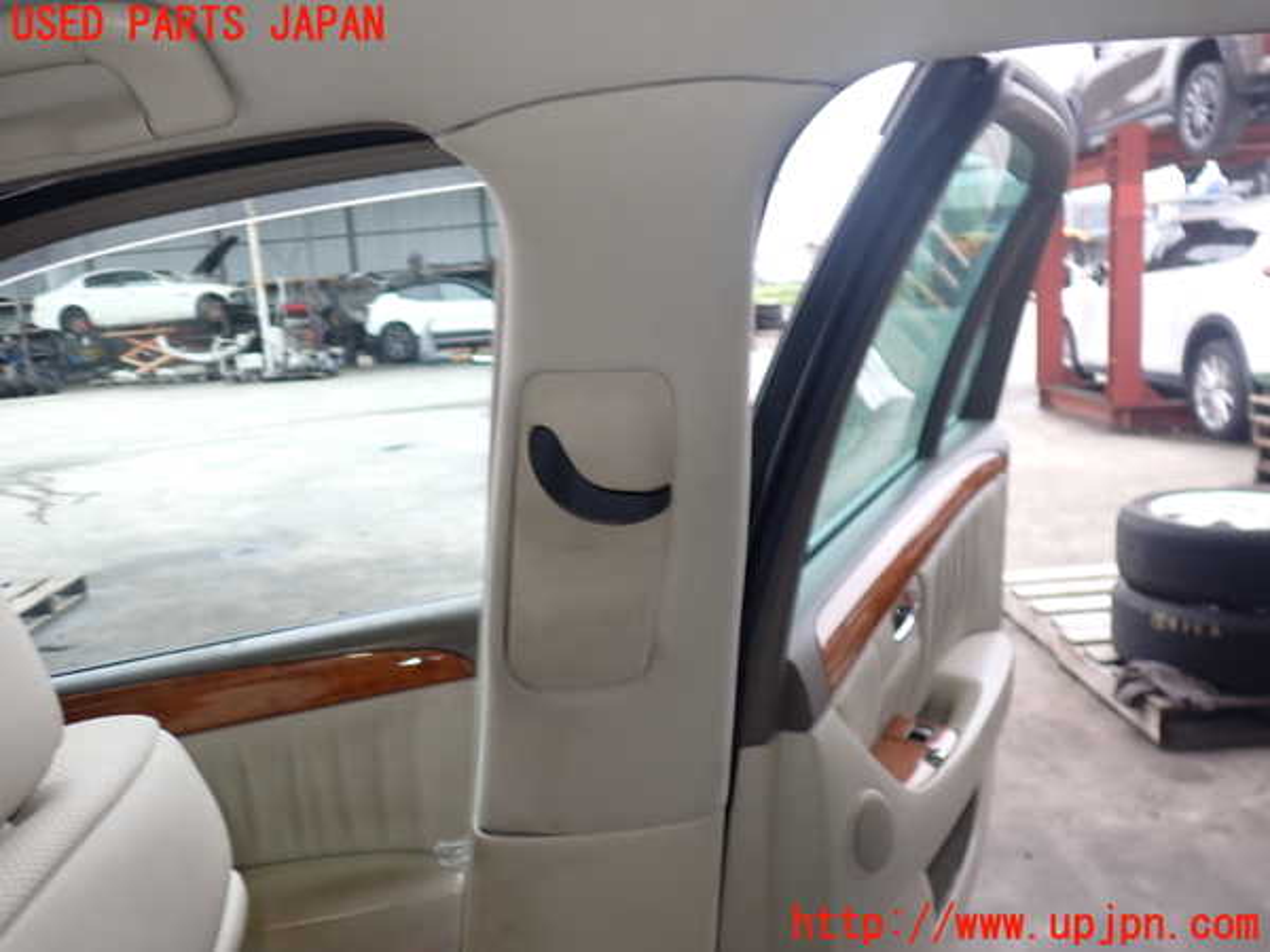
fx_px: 1101
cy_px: 476
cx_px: 635
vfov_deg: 46.8
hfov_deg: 60.0
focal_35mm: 30
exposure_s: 1/30
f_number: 6.3
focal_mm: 5.4
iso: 100
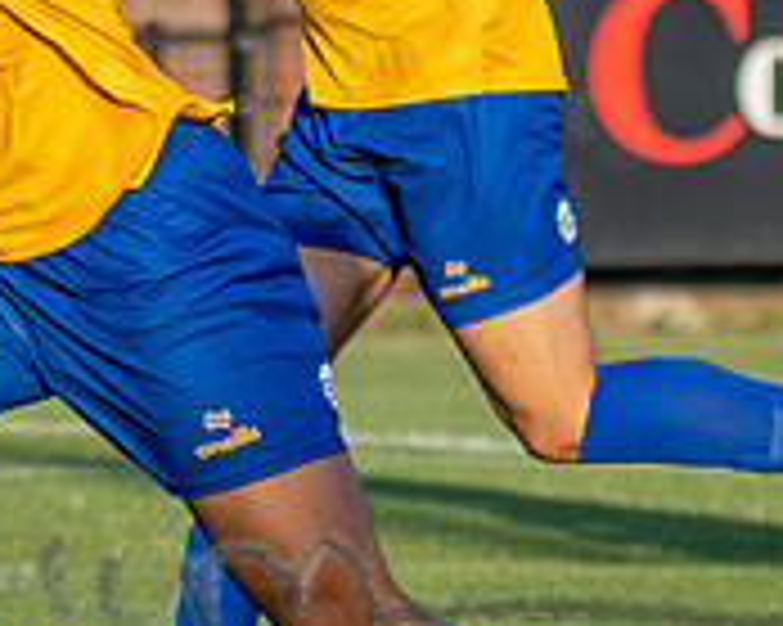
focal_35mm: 969
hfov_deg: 2.0
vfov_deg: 1.6
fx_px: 22443
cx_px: -456
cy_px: 750
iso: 400
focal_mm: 120
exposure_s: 1/4000
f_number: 2.8
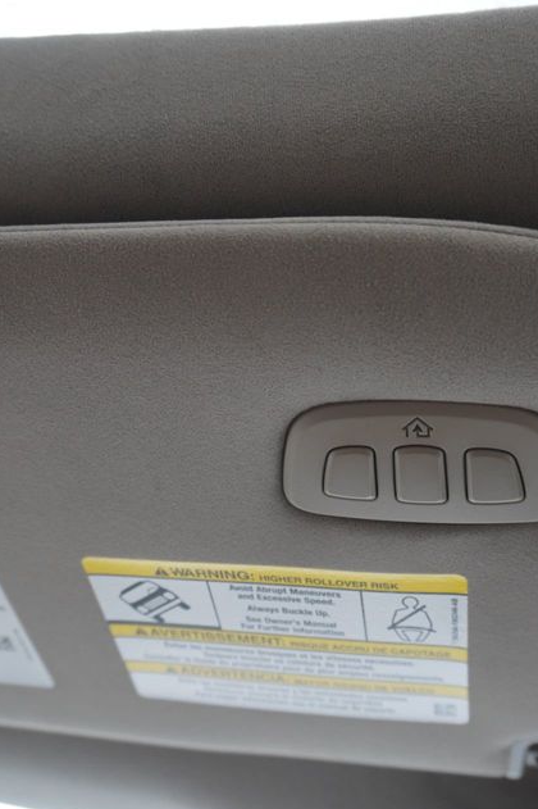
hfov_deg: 34.1
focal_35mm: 39
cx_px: 304
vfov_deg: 49.6
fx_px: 875
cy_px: 415
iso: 320
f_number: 4
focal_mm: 16
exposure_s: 1/60
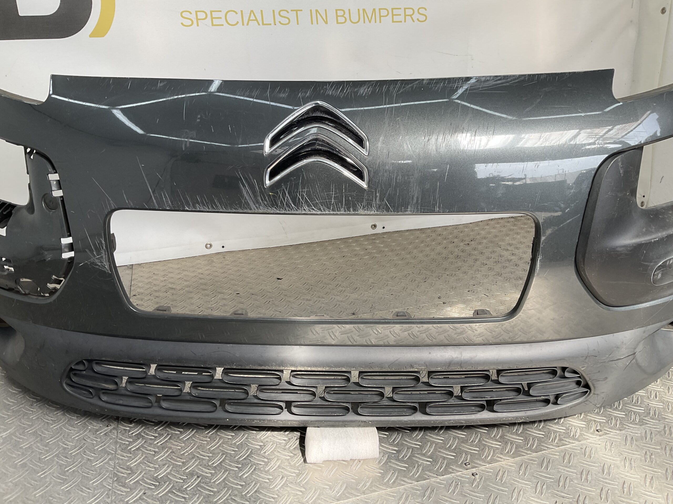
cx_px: 336
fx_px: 564
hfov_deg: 61.7
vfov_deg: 48.2
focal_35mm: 29
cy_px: 252
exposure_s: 1/203
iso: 16
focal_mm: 3
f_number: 1.8
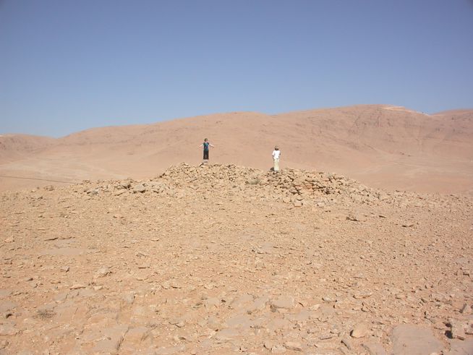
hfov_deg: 49.0
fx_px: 519
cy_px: 178
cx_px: 236
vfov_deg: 37.7
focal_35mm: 38
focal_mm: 7.85
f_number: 7.5
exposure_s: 1/572
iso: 100
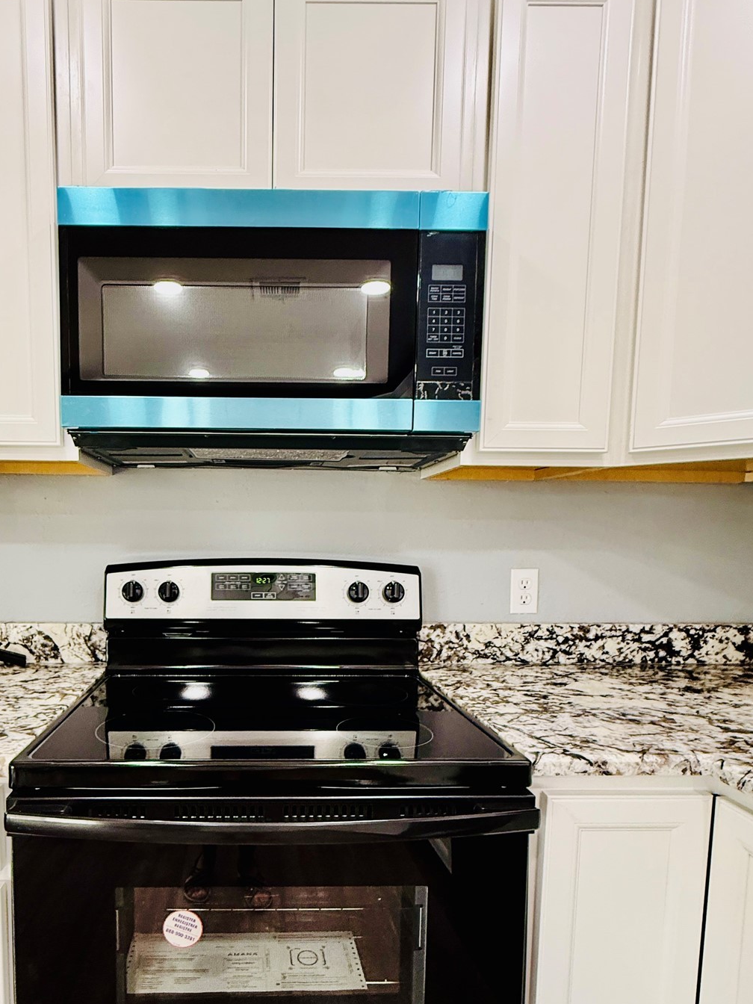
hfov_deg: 64.4
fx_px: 580
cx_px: 258
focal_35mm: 20
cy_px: 589
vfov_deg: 81.0
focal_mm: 2.22
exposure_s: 1/82
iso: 400
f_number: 2.2
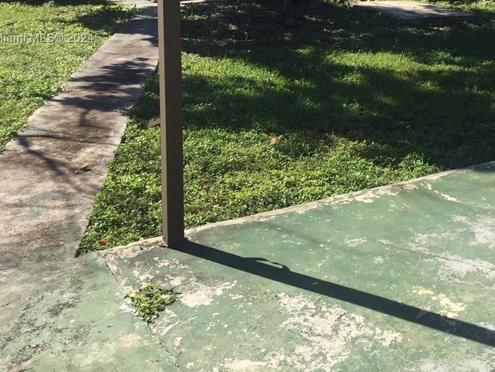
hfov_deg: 35.4
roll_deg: -2.2
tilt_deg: -10.5
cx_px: 365
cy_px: 39
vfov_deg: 26.6
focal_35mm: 53
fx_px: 758
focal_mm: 4.15
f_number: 2.2
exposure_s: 1/1199
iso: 32
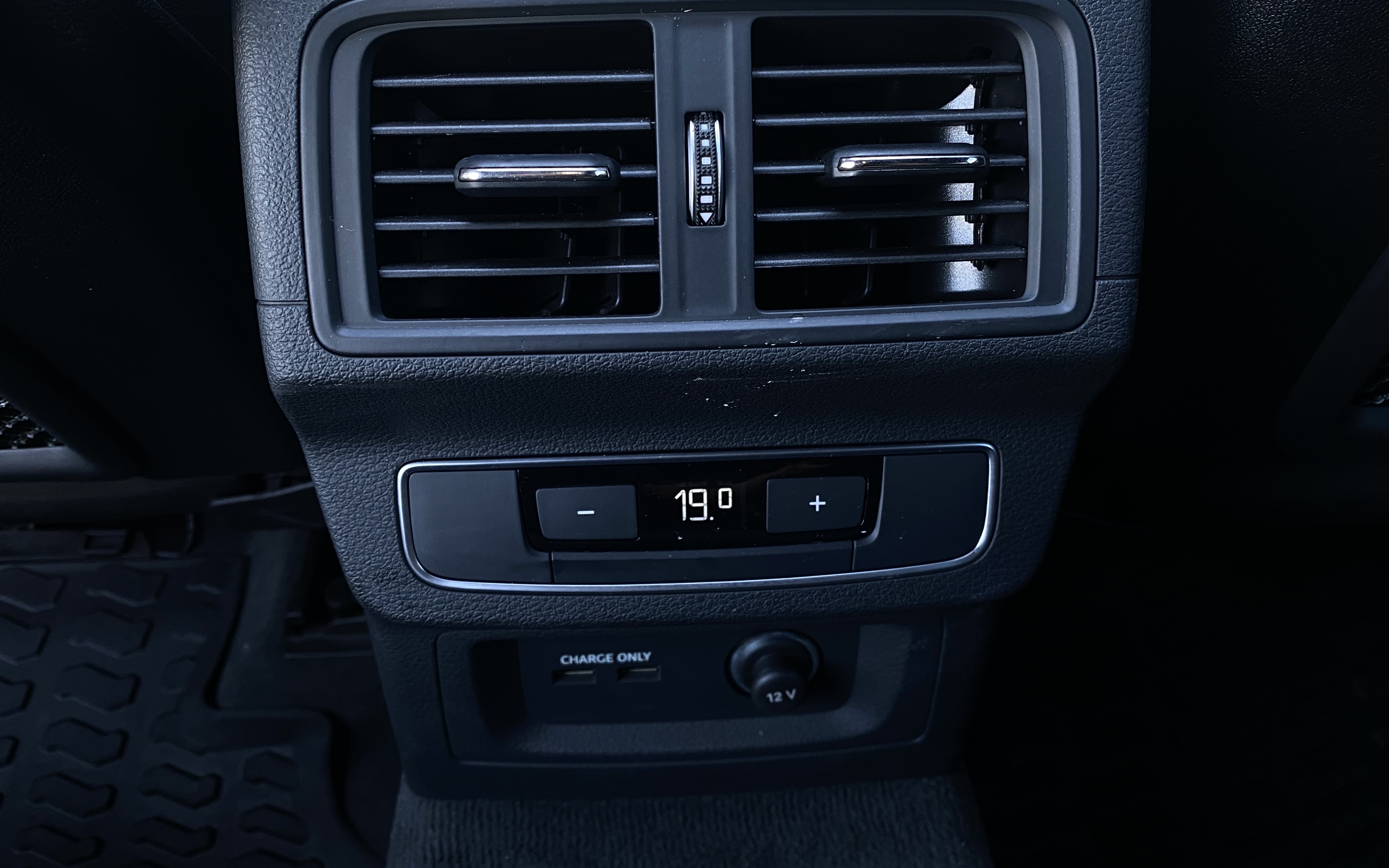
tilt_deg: -39.8
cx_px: 685
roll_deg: +2.1
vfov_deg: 44.4
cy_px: 366
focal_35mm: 28
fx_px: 1060
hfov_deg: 66.5
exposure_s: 1/60
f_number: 1.8
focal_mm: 4.25
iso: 160
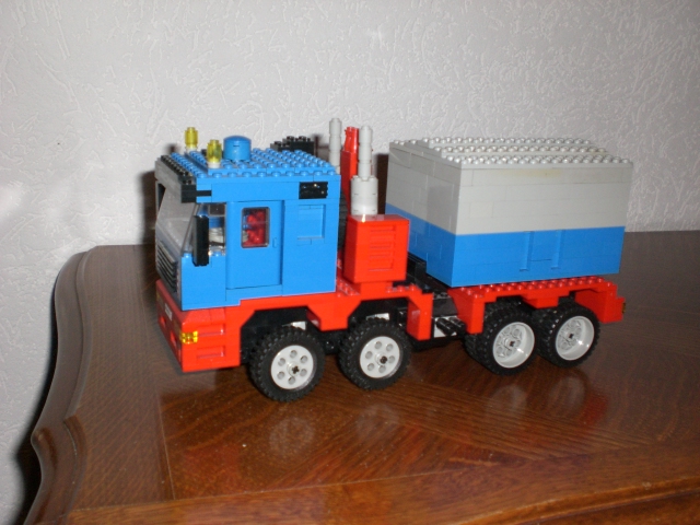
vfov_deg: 37.7
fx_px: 768
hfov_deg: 49.0
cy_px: 262
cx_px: 350
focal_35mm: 38
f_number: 3.1
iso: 200
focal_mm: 6.3
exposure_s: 1/60
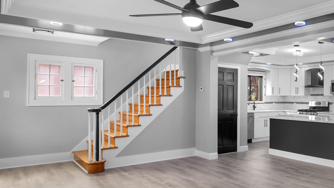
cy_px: 90
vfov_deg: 37.8
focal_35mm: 31
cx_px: 282
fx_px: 275
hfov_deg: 56.5
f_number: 4
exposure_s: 1/125
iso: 500
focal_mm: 16
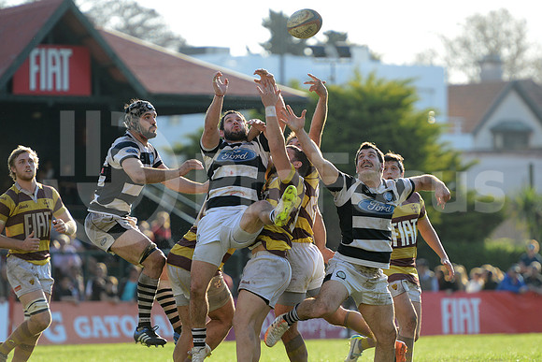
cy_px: 181
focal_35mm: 270
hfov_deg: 7.6
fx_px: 4066
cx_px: 271
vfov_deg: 5.1
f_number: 4
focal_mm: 270
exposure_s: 1/640
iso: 320
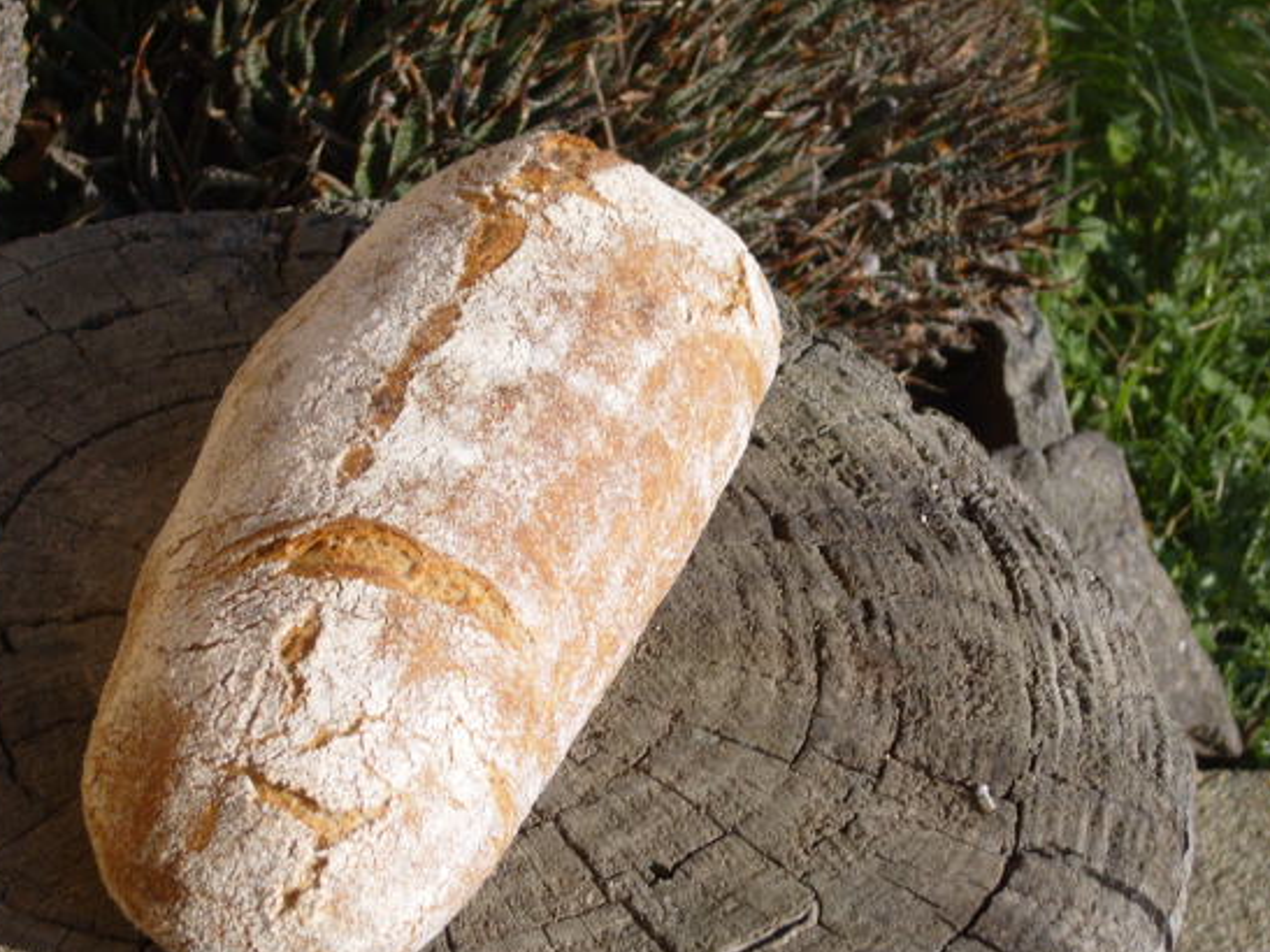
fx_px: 3521
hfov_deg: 20.4
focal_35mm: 96
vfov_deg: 15.4
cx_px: 560
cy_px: 553
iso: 80
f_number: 11.5
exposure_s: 1/125
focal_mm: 17
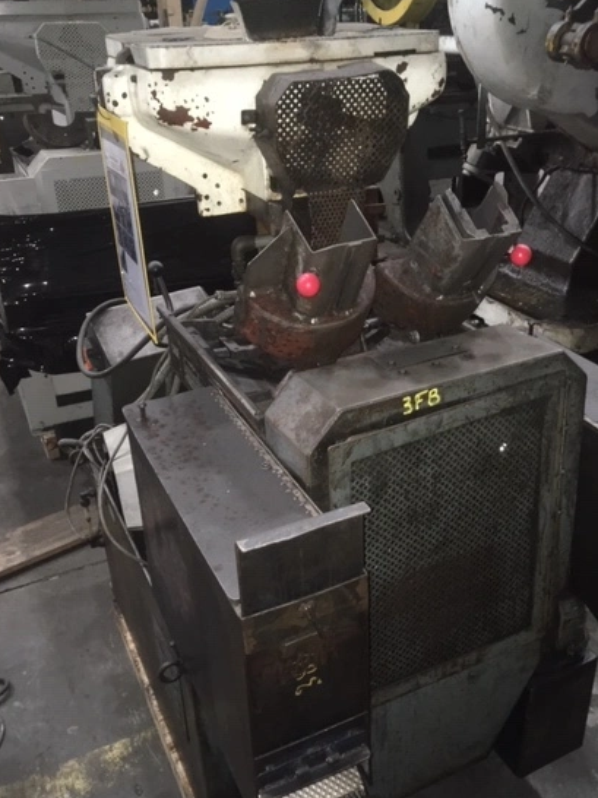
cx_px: 335
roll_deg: +0.6
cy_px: 414
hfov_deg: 41.7
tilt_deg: -29.0
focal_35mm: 34
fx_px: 784
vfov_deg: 54.0
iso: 200
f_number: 2.2
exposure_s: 1/16
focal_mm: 4.15
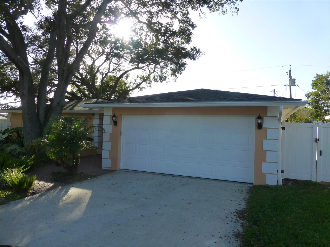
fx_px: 229
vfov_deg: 56.8
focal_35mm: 24
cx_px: 165
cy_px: 124
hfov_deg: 71.6
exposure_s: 1/400
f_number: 4
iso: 160
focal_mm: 4.3
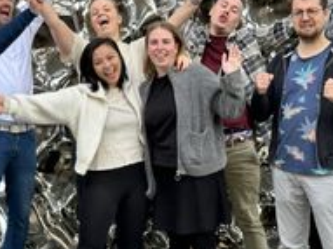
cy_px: 107
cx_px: 133
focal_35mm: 88
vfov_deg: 16.8
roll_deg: +0.3
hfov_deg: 22.2
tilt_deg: -4.0
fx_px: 846
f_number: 1.78
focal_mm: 6.86
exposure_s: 1/313
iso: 64
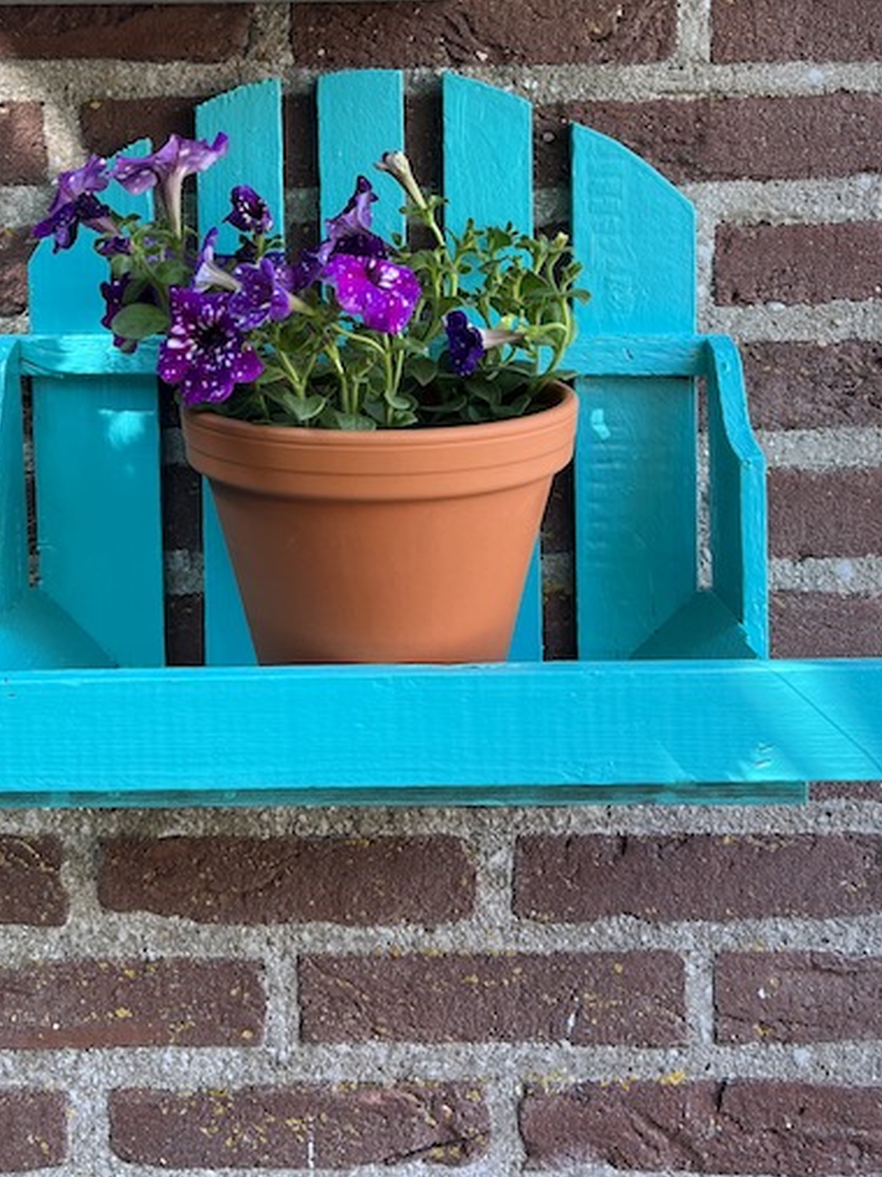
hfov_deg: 35.0
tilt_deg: -0.7
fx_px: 1393
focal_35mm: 41
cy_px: 293
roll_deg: +0.8
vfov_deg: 44.3
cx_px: 367
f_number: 1.5
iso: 64
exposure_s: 1/121
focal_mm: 5.7
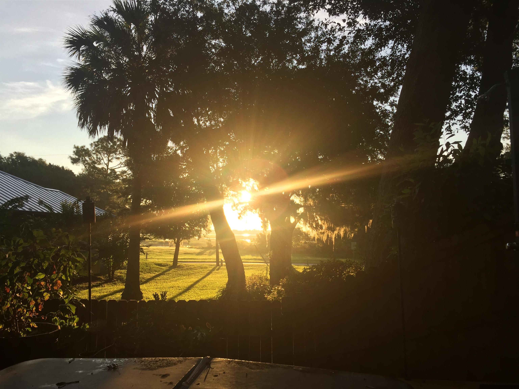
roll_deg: -1.6
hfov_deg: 61.7
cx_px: 260
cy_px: 194
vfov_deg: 48.2
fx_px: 435
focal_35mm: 29
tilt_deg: +6.1
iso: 32
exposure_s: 1/507
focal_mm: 4.15
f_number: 2.2
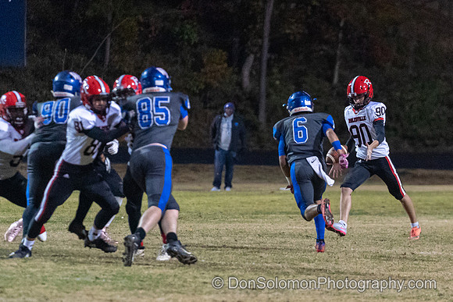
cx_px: 307
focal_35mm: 396
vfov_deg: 3.5
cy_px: 125
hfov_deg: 5.2
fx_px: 4986
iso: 8000
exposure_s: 1/800
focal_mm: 200
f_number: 2.8
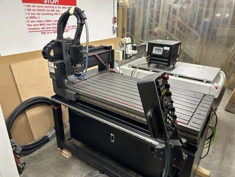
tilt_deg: -22.6
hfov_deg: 67.3
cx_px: 118
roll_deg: -2.6
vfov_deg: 53.1
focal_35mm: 26
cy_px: 88
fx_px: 177
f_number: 1.5
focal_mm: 5.7
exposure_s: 1/60
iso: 80
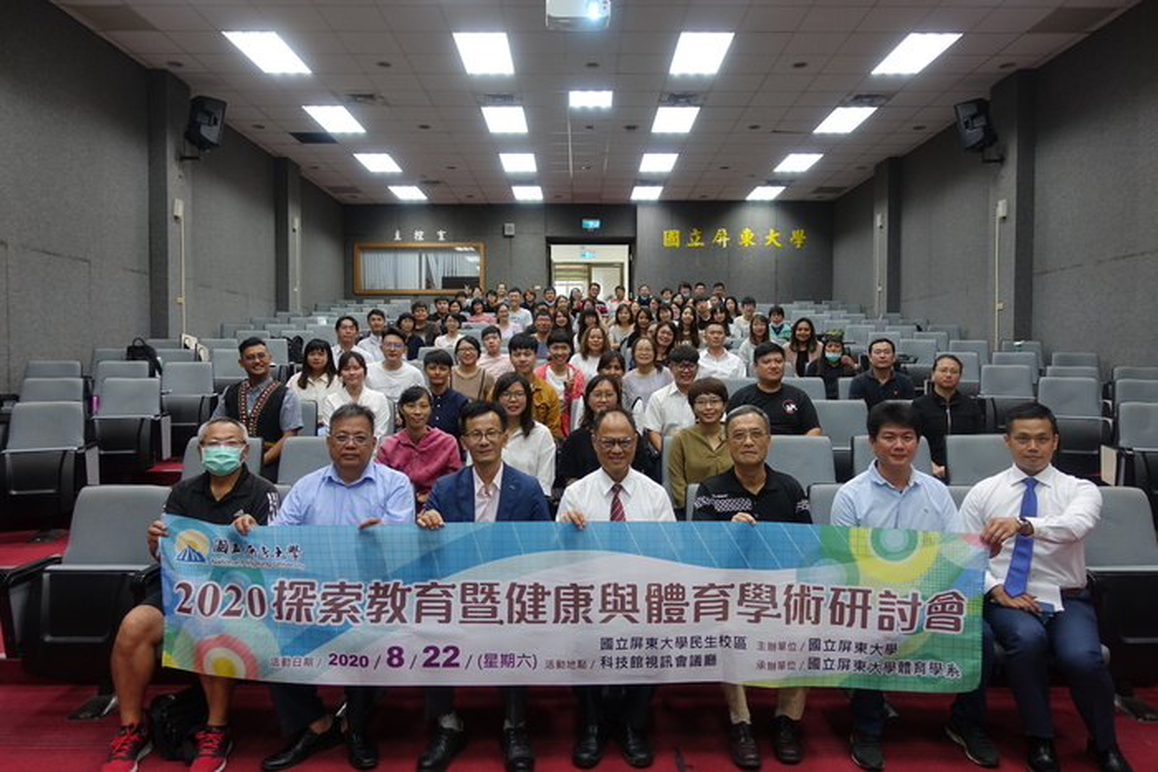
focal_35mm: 24
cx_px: 579
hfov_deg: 73.7
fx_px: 772
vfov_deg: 53.2
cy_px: 386
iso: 125
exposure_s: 1/30
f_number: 2
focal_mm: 8.8
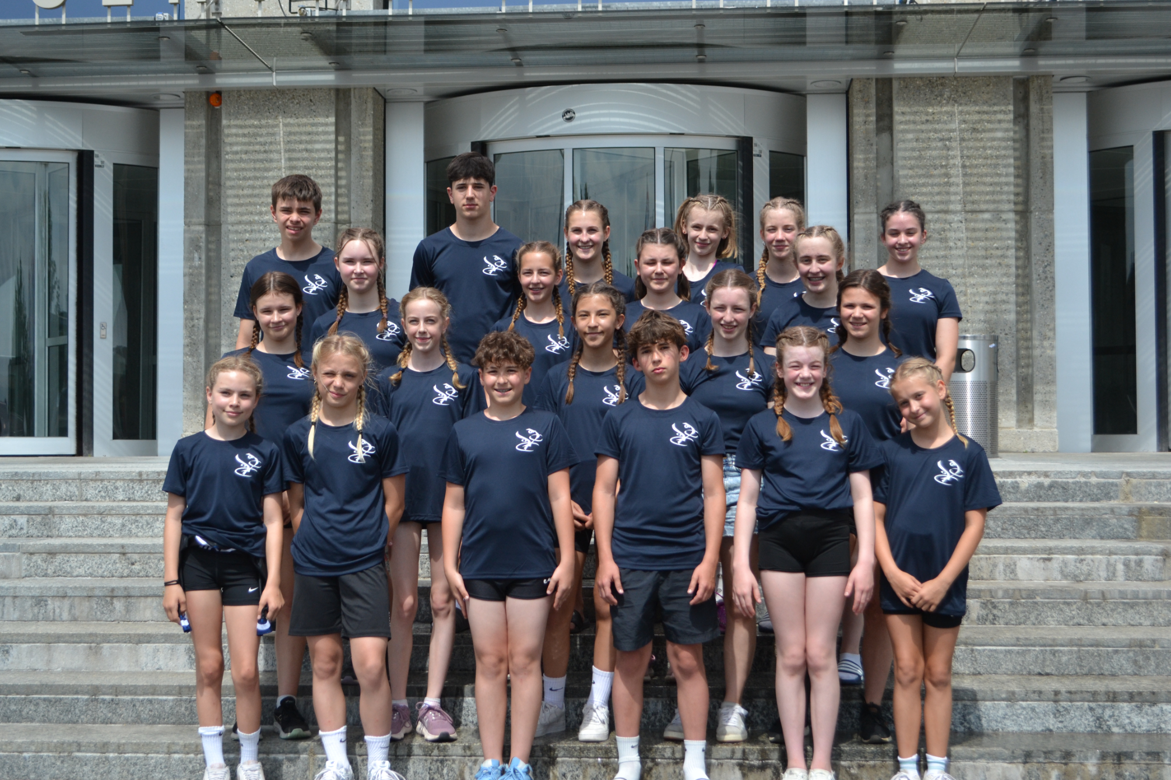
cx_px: 576
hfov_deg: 37.2
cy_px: 395
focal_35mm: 54
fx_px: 1740
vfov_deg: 25.3
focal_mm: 35
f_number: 5
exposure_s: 1/2000
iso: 400
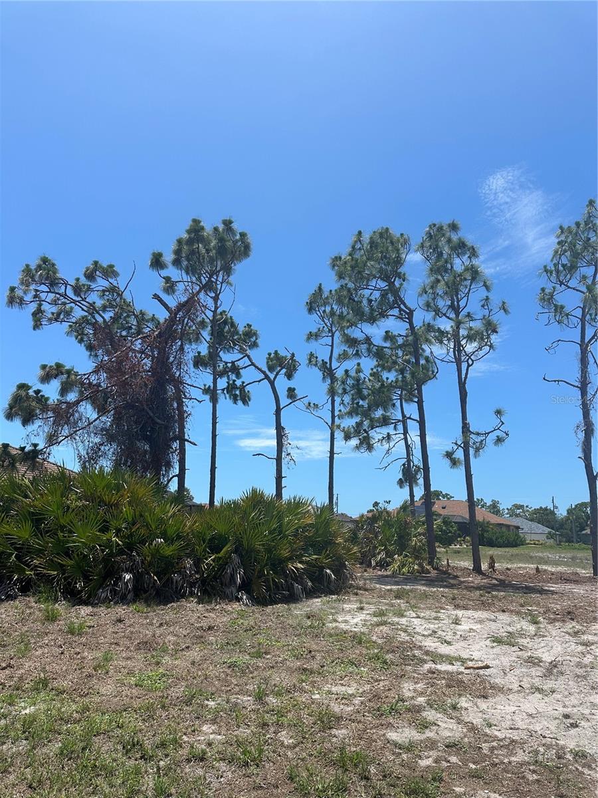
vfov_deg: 71.6
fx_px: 553
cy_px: 399
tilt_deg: +13.1
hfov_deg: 56.8
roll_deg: -2.8
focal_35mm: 24
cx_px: 299
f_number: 1.78
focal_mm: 6.86
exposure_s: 1/5263
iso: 80
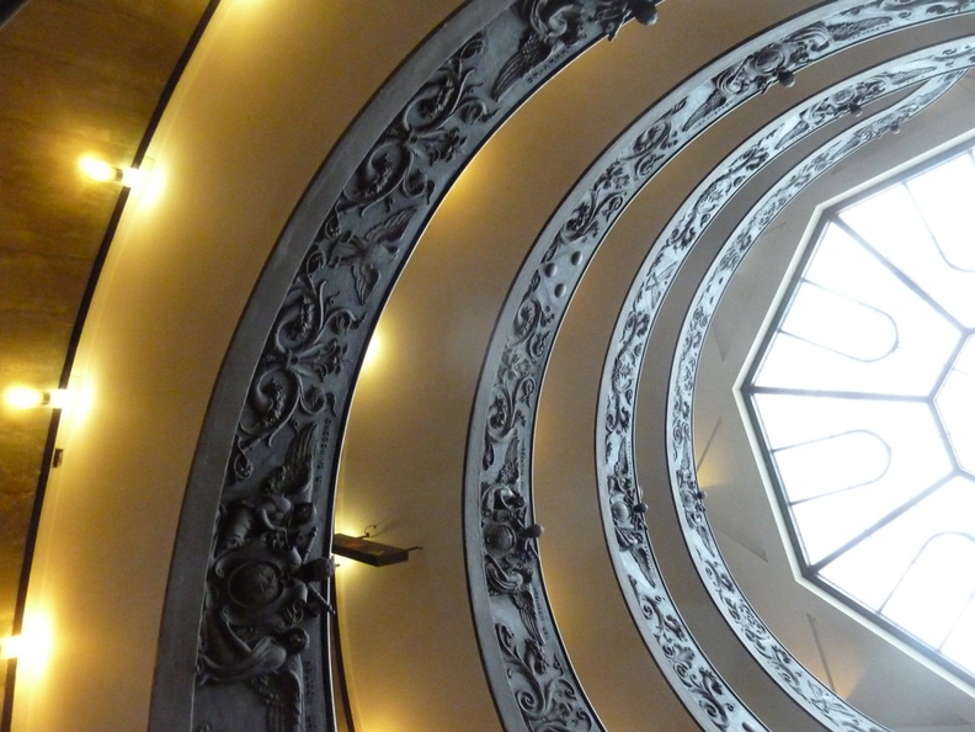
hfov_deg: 69.4
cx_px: 488
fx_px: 704
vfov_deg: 54.9
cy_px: 366
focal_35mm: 25
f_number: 3.3
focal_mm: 4.1
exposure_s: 1/40
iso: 800
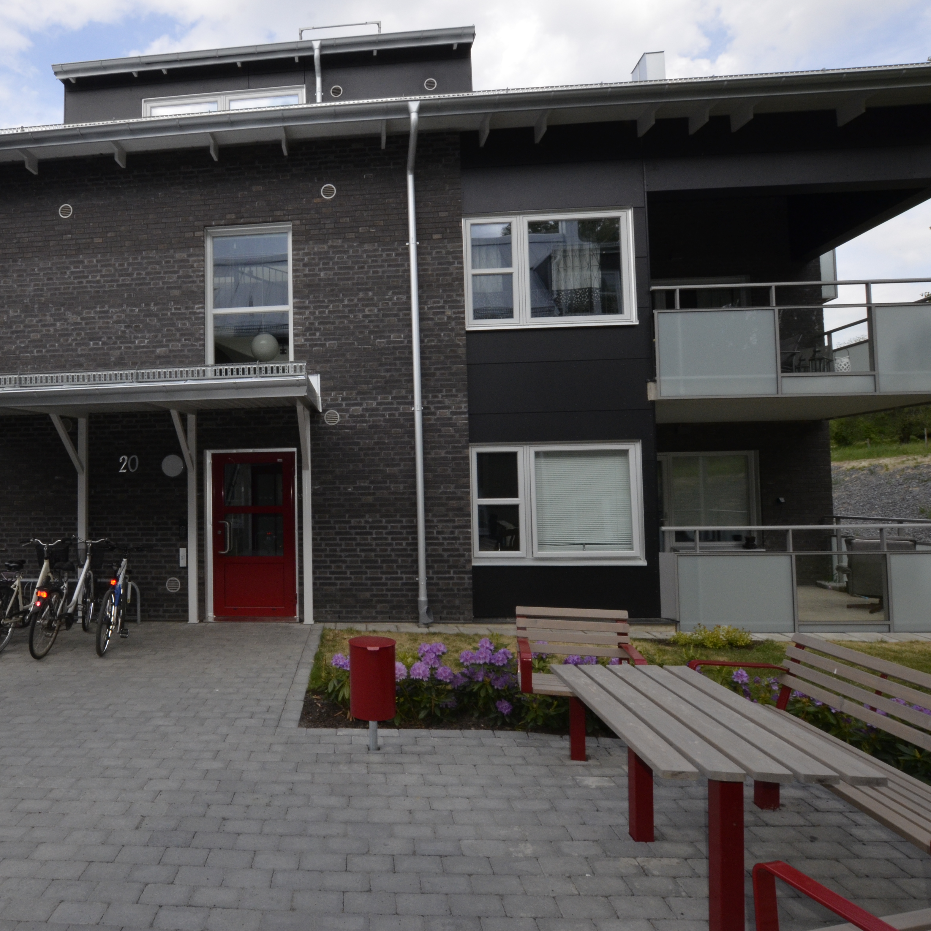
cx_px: 289
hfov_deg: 71.9
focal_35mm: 20
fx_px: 609
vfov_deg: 74.8
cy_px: 461
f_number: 16
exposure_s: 1/250
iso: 800
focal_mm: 10
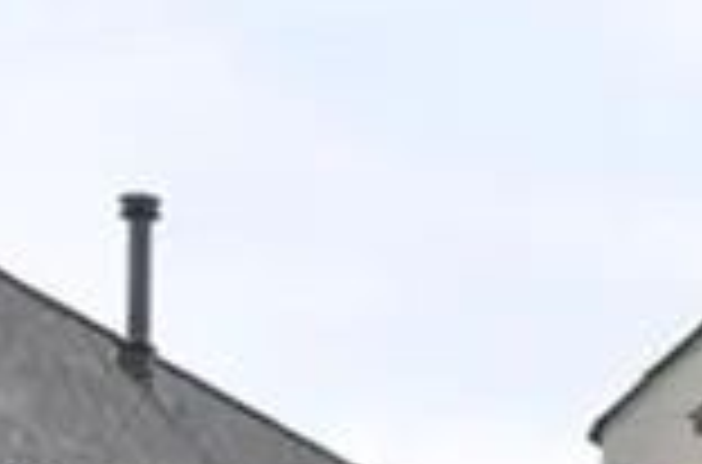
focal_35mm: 217
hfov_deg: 8.6
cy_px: 980
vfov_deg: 6.1
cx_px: 1755
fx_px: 4219
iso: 200
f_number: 14
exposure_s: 1/200
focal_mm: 22
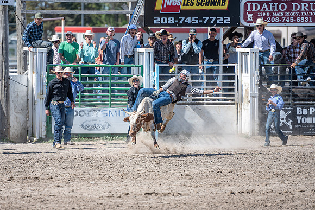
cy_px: 122
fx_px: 2054
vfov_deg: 5.9
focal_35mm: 235
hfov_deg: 8.8
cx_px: 132
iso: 40
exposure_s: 1/1250
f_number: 2.8
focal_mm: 200
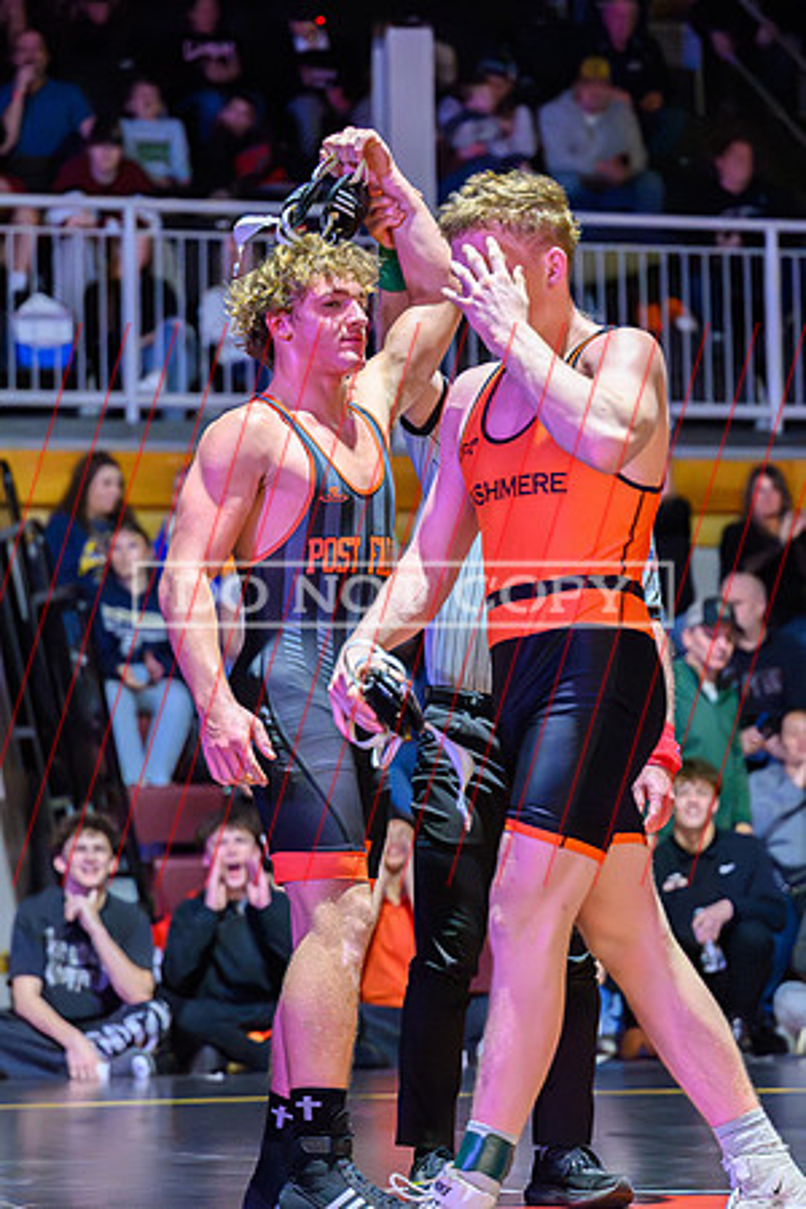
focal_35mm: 137
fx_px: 4593
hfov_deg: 10.0
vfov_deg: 15.0
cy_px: 604
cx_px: 353
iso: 16000
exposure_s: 1/500
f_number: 2.8
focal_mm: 91
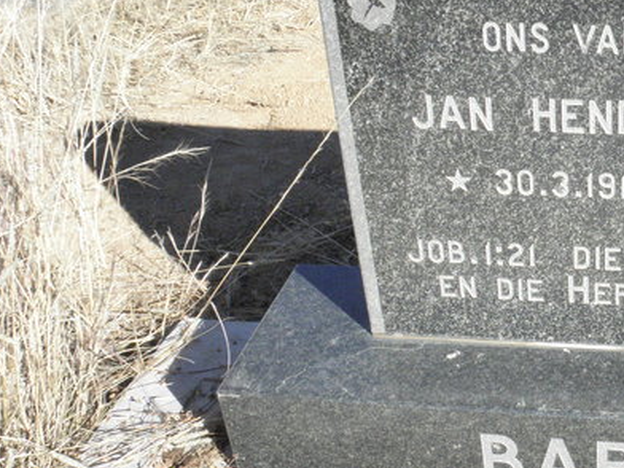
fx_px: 955
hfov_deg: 33.3
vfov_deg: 27.5
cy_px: 244
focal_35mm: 53
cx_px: 614
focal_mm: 4.6
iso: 200
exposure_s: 1/500
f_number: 6.3
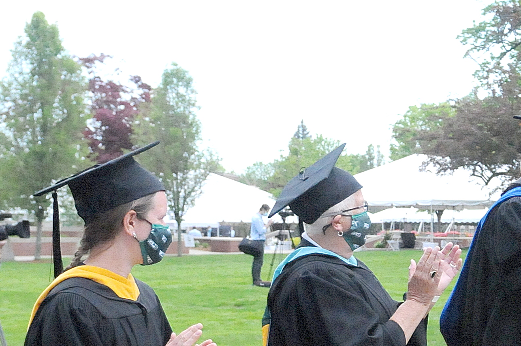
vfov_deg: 14.8
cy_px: 368
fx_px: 1301
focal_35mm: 90
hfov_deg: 21.8
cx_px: 525
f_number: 4.5
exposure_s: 1/5000
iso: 3200
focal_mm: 24
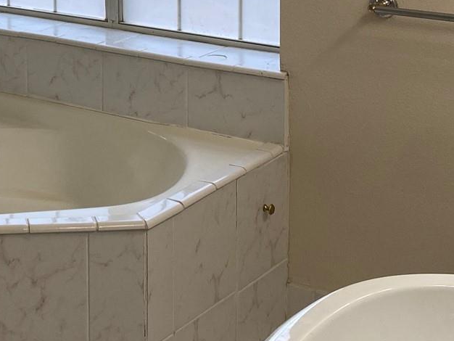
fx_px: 1115
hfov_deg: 22.3
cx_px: 15
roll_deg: +1.3
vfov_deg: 16.4
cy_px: -110
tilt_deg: -6.7
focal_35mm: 85
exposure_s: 1/120
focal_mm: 4.25
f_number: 1.8
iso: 50
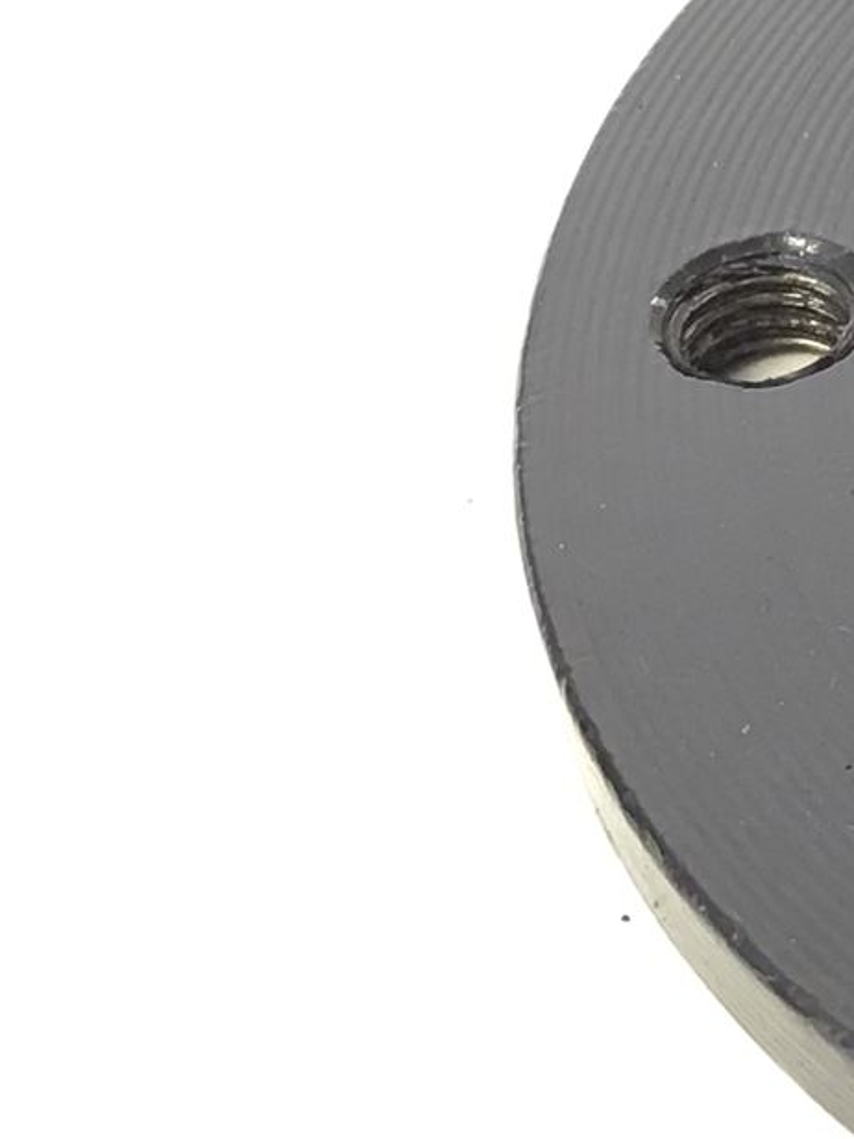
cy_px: 247
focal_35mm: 115
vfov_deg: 17.0
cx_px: 1638
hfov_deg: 11.7
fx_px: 3783
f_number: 2.4
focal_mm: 3.3
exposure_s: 1/30
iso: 50
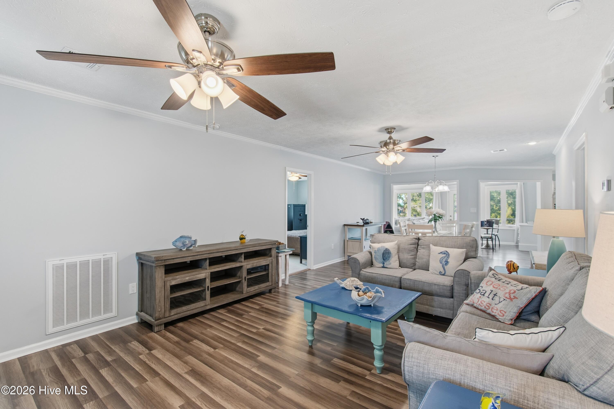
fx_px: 256
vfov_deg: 77.3
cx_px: 307
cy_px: 204
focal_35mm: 15
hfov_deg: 100.4
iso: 100
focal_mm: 10
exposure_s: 1/80
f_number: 4.5
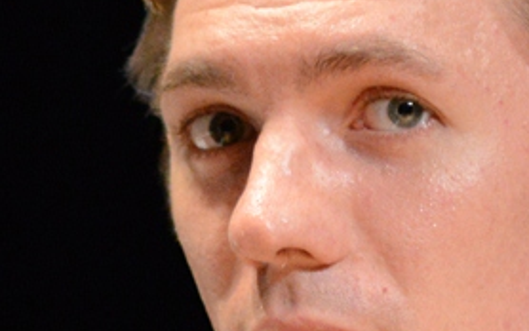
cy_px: 717
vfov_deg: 2.3
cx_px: -15
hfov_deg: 3.7
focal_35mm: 573
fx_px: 8264
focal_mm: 85
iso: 3200
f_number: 1.8
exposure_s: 1/125
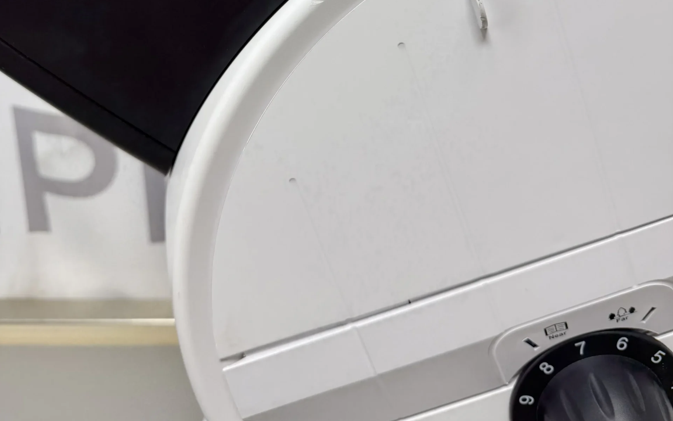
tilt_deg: -11.2
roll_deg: -1.1
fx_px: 624
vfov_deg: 33.7
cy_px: -9
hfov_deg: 56.7
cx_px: 336
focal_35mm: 34
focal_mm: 6.8
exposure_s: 1/348
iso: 80
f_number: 1.8
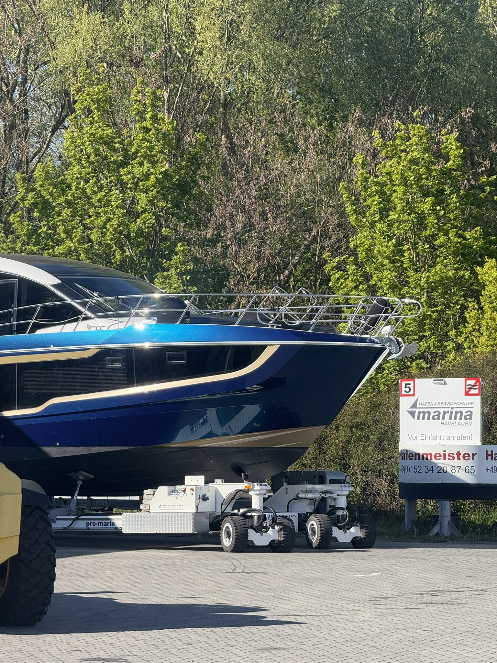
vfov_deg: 16.4
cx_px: 248
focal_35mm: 120
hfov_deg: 12.3
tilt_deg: +1.9
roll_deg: +0.9
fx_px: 2297
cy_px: 332
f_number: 2.8
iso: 50
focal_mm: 15.66
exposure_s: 1/767
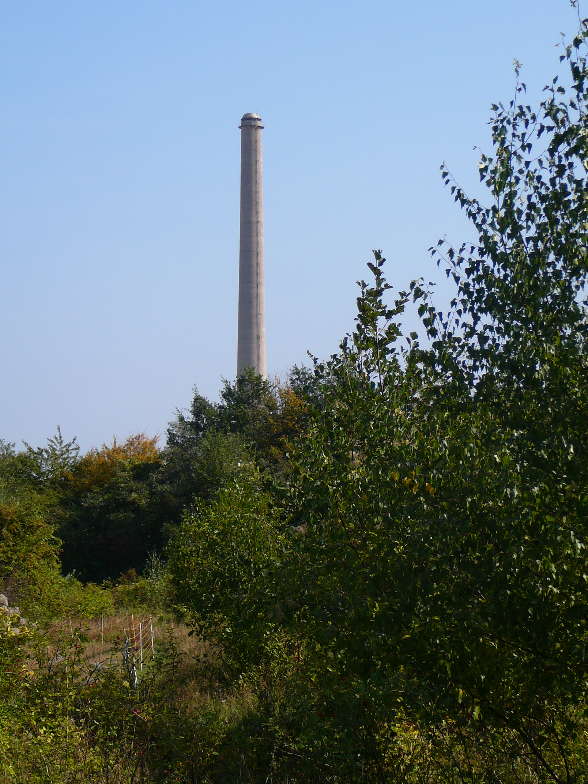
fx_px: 2378
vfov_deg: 18.7
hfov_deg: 14.1
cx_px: 294
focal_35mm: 105
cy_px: 392
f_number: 3.9
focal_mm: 15.6
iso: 80
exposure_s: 1/640
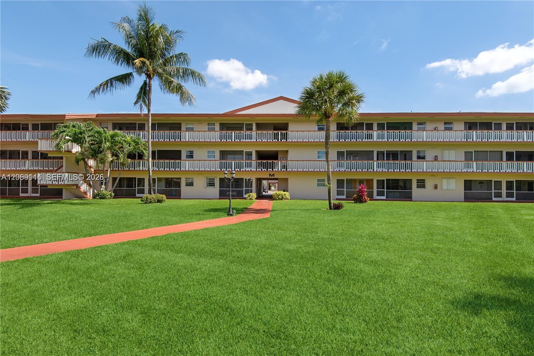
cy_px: 178
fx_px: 237
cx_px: 267
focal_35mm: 16
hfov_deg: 96.7
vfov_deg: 73.8
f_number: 8
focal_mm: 16
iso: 250
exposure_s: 1/640
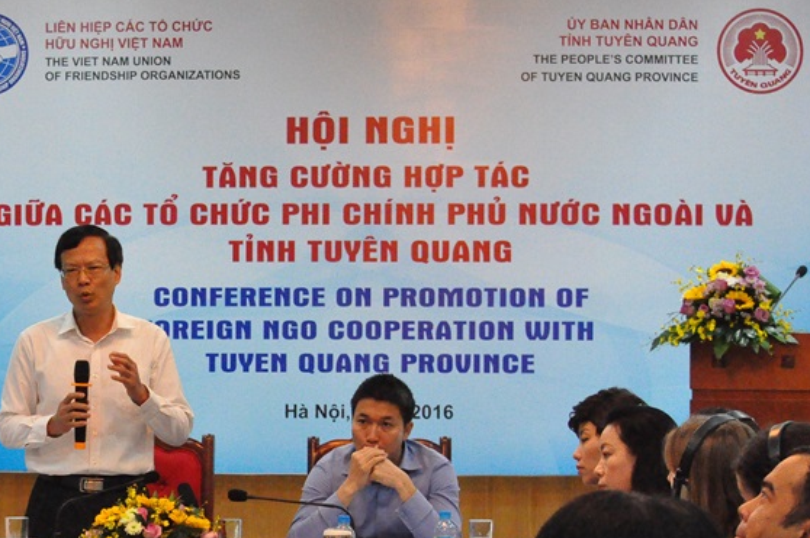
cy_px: 431
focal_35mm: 142
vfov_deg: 9.6
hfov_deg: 14.4
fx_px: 3189
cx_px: 120
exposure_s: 1/100
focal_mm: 55
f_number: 5.6
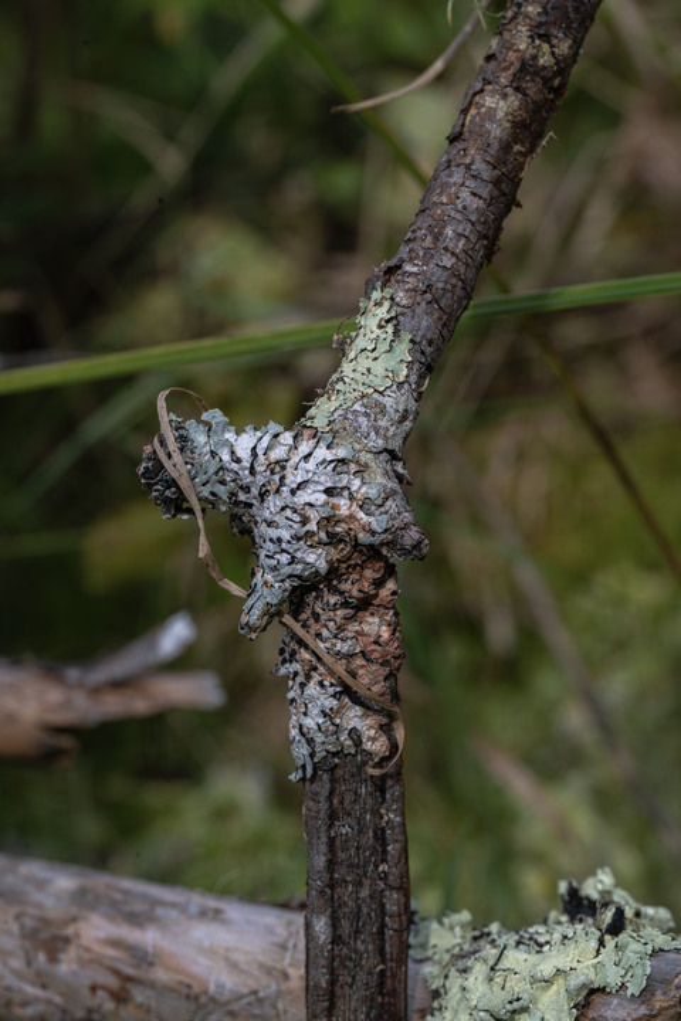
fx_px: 2837
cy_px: 510
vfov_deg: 20.4
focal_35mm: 100
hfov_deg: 13.7
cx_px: 340
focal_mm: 100
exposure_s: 1/250
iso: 500
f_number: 14
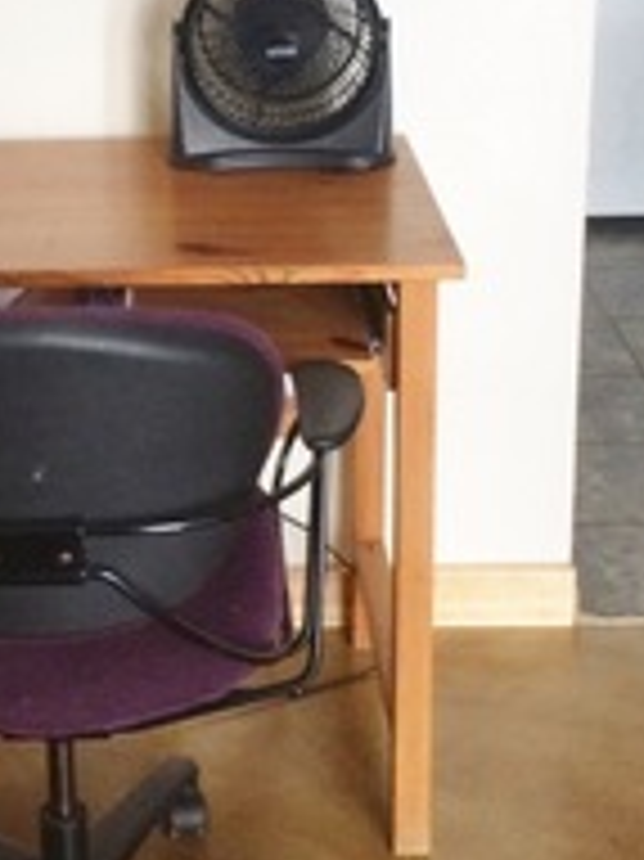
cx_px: 119
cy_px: 230
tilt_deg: -18.0
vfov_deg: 25.4
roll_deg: +1.8
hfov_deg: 19.2
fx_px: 1887
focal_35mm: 76
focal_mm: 4.15
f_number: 2.2
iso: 200
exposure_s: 1/30
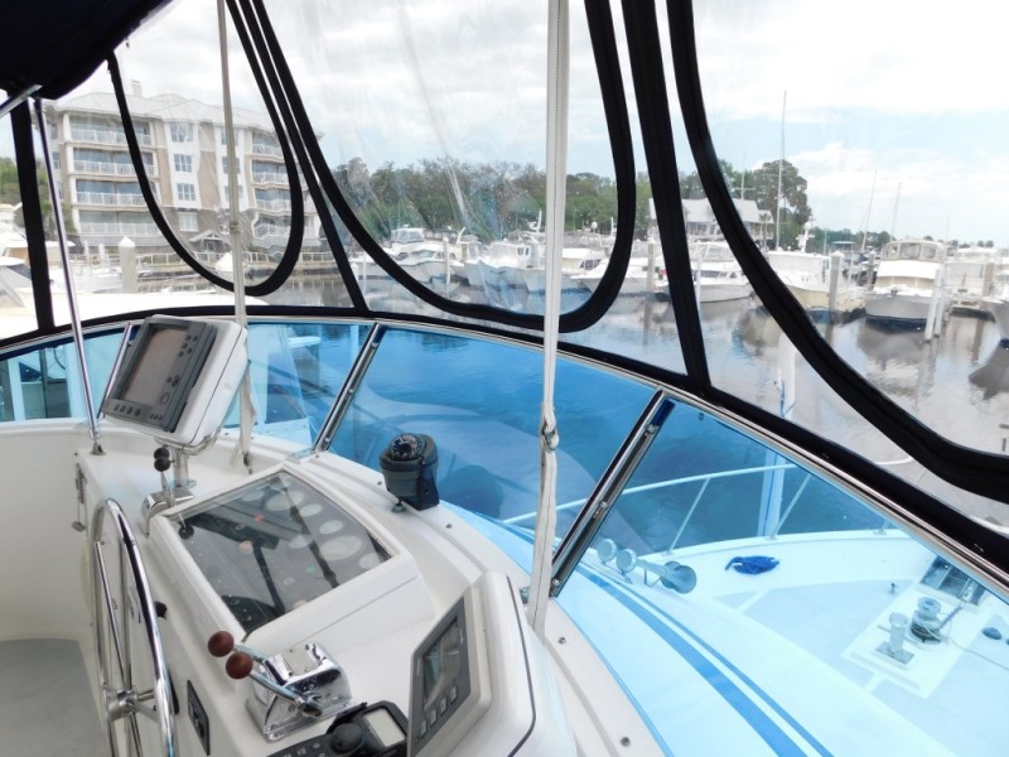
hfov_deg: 73.9
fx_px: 670
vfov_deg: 58.9
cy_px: 378
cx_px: 504
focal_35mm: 23
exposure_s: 1/1000
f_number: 3
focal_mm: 4
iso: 125
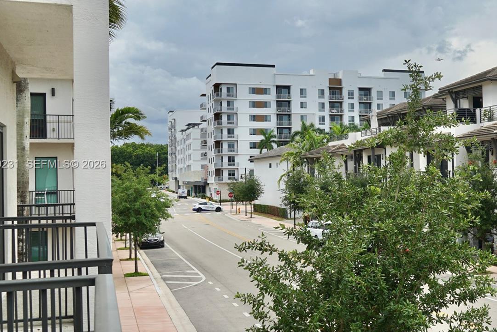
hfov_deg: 42.2
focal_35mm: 46
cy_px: 165
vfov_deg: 29.3
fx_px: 635
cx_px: 331
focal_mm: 21
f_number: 9
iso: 100
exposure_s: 1/160
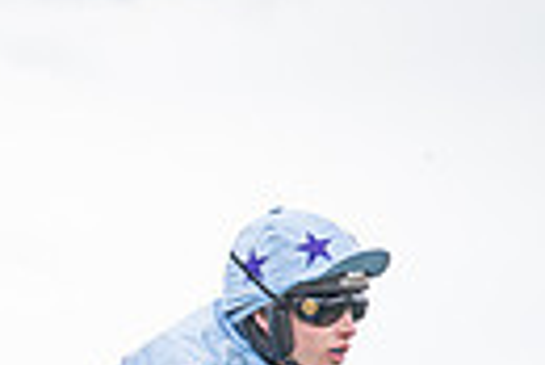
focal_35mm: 363
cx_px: 24
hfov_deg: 5.7
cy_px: 889
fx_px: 5501
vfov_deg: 3.7
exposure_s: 1/1600
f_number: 2.8
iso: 800
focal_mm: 70
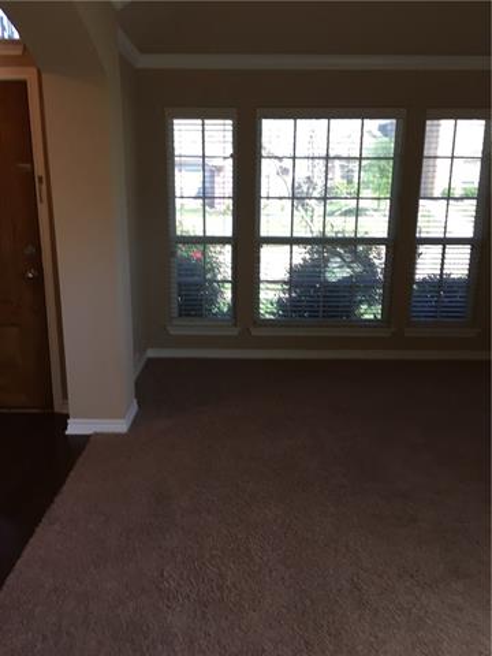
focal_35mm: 29
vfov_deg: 61.7
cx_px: 246
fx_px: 550
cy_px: 328
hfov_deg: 48.2
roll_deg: -0.2
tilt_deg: -12.6
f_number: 2.2
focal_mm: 4.15
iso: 50
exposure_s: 1/30
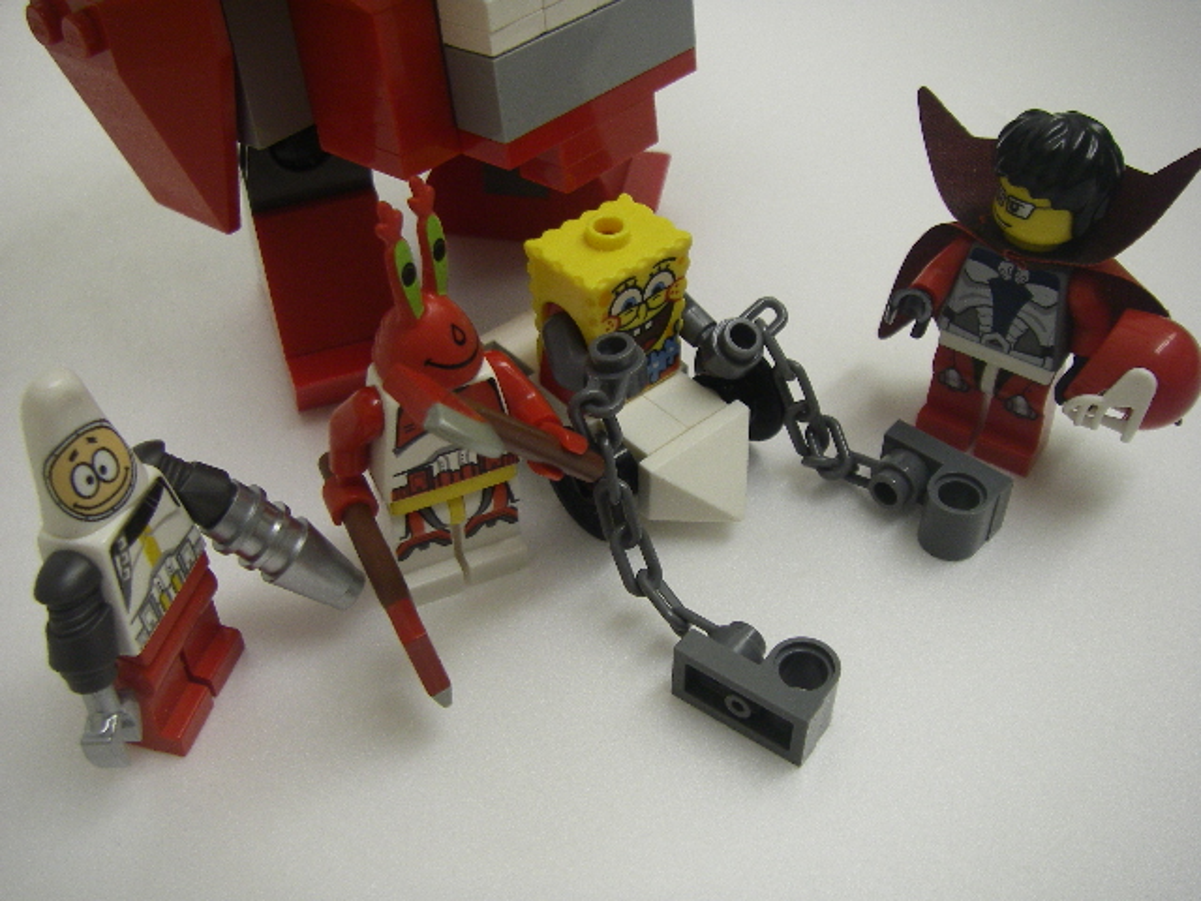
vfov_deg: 37.7
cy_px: 450
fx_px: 1318
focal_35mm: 38
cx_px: 600
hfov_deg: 49.0
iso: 160
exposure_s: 1/30
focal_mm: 6.3
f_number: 3.3
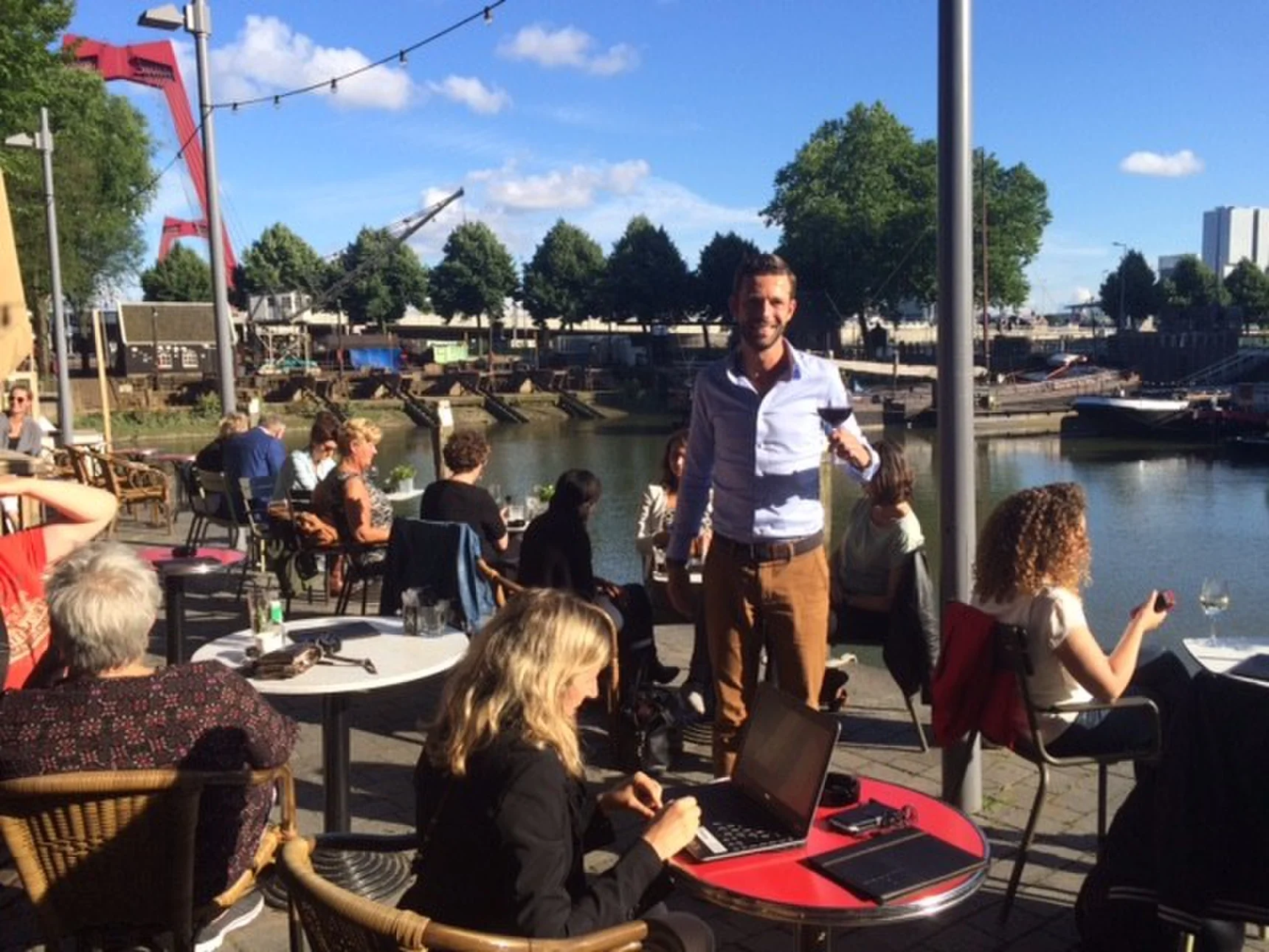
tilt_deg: -7.8
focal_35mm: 29
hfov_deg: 61.7
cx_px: 634
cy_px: 476
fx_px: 1063
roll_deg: +2.4
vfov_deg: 48.2
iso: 32
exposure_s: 1/1520
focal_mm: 4.15
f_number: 2.2
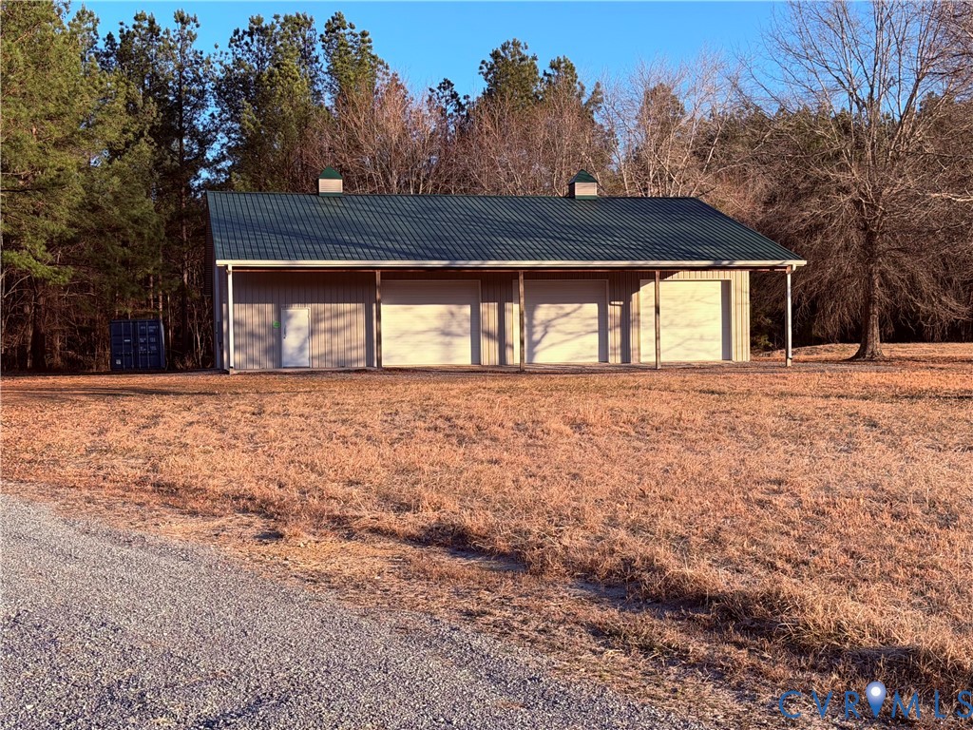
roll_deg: +1.2
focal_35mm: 48
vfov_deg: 30.3
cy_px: 365
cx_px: 486
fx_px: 1349
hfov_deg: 39.7
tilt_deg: +0.0
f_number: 1.78
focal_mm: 6.76
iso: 64
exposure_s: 1/1642
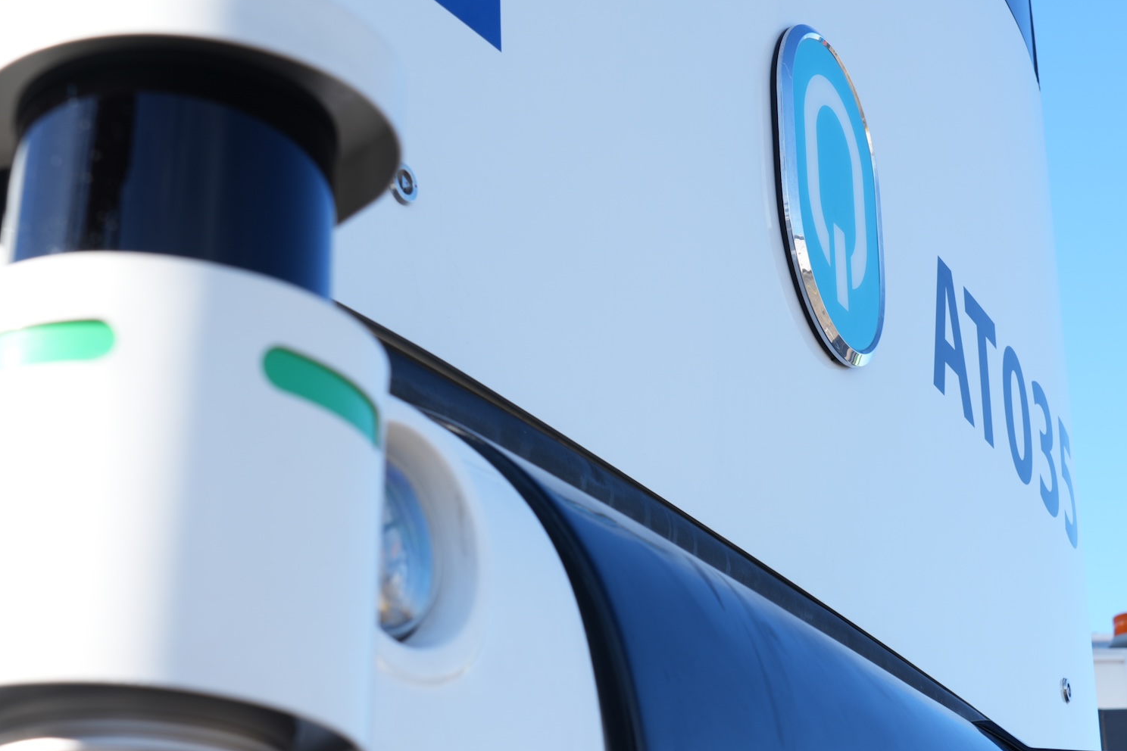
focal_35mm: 74
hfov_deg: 27.3
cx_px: 592
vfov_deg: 18.4
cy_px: 495
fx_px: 2316
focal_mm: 43
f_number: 8
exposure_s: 1/100
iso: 100
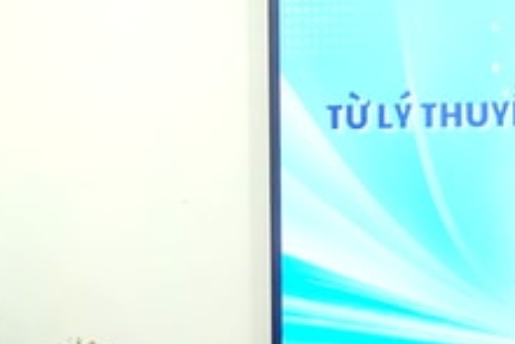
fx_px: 2462
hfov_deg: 11.8
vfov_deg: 8.0
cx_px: 478
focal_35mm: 172
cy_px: 344
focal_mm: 28.2
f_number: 4.5
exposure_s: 1/42
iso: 800
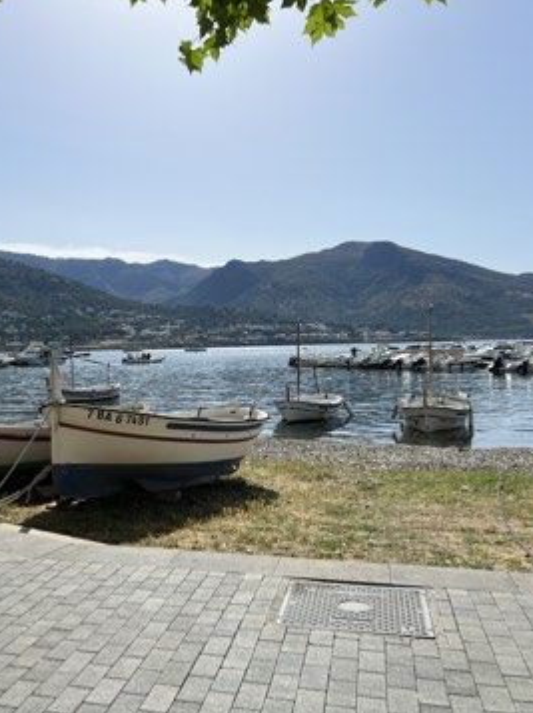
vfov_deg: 52.7
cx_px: 146
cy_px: 357
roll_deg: +1.0
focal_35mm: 35
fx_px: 720
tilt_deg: -1.4
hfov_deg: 39.7
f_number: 1.5
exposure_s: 1/8696
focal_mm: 5.7
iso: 50
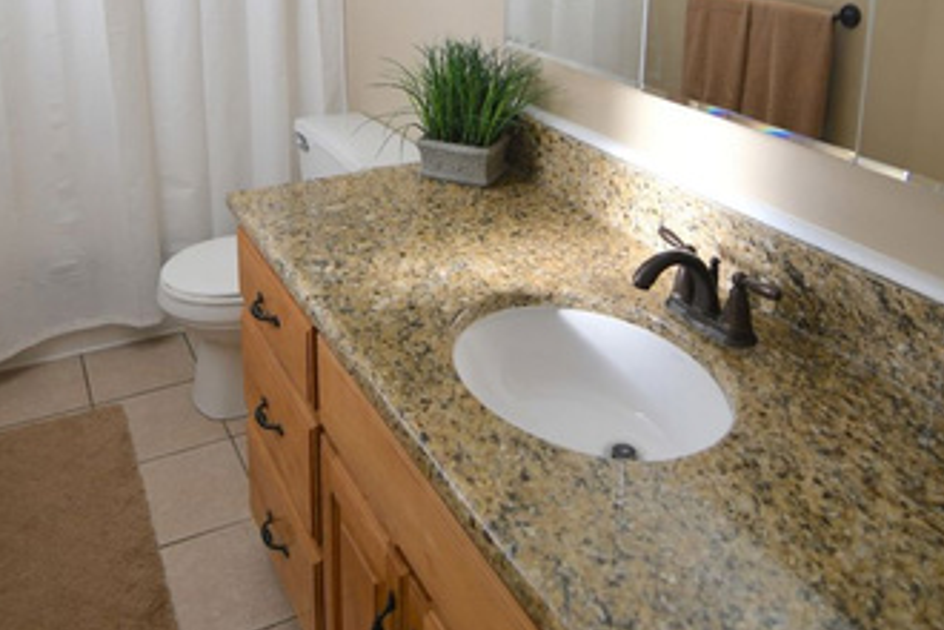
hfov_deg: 58.7
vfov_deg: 38.0
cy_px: 49
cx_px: 429
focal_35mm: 32
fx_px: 838
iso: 100
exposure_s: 1/40
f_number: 2.8
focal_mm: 11
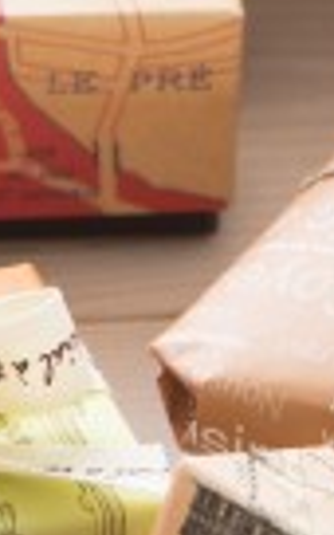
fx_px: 8258
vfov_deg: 3.7
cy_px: 252
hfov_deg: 2.3
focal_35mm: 567
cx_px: 100
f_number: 7.1
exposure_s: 1/160
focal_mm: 105
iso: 200
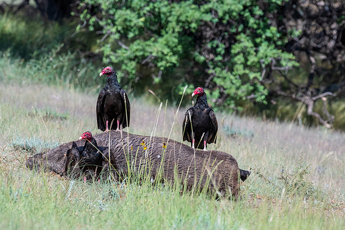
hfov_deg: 2.7
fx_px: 7360
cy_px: 126
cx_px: 163
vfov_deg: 1.8
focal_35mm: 768
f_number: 11
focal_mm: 600
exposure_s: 1/1250
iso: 1000
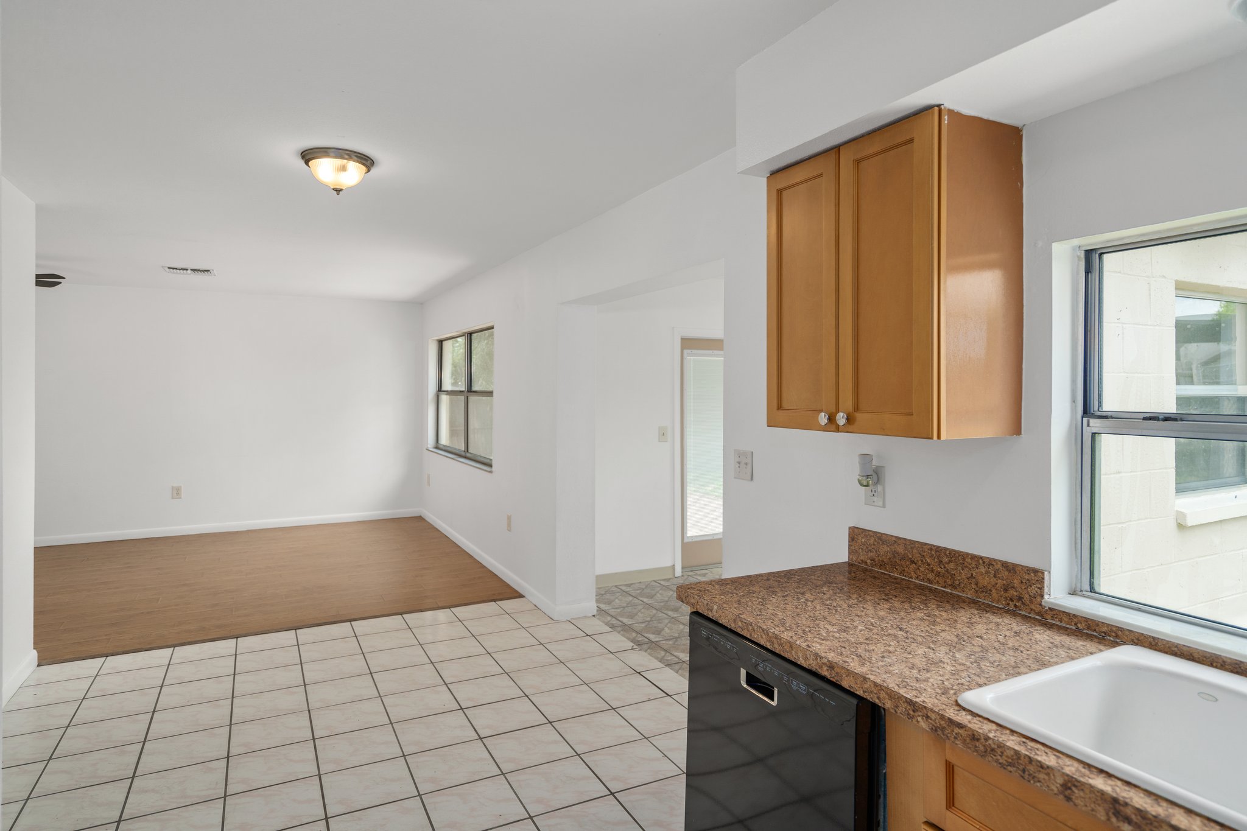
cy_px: 416
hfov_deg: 84.0
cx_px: 624
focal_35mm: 20
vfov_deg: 61.9
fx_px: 693
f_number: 4
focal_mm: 20
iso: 320
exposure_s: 1/15
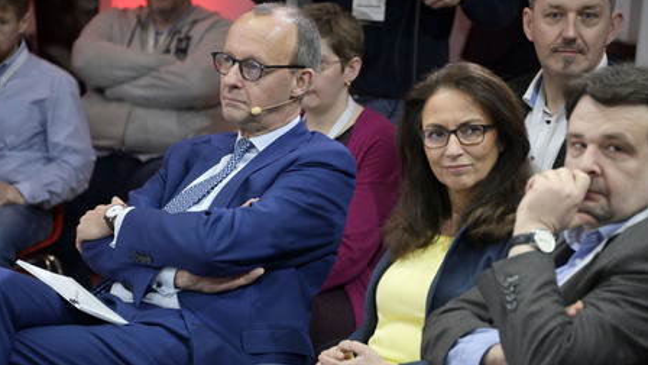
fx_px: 3076
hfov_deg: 12.0
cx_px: 323
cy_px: 201
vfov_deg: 6.8
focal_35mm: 179
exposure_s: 1/800
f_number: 5.6
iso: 8000
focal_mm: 170
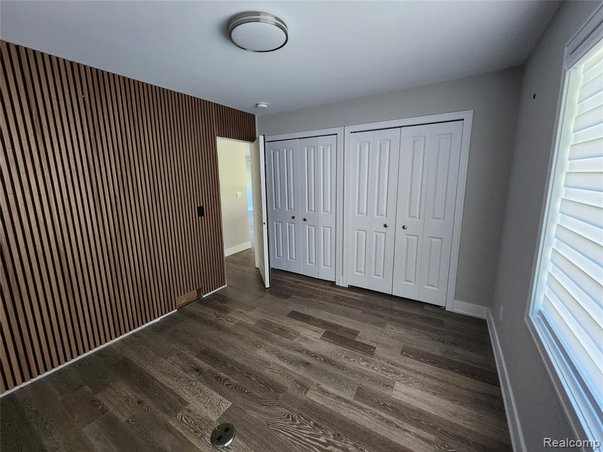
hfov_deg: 106.2
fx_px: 226
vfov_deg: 89.9
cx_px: 302
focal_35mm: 13
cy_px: 226
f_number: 2.2
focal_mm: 2.2
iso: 500
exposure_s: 1/30
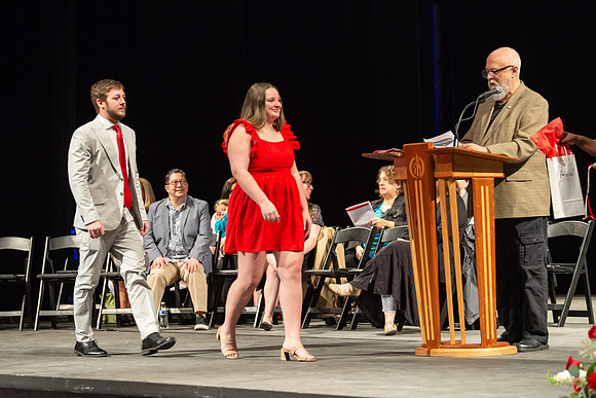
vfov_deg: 10.3
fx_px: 2204
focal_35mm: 133
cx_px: 264
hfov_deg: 15.4
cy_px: 164
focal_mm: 112
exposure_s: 1/100
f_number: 4
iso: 1600
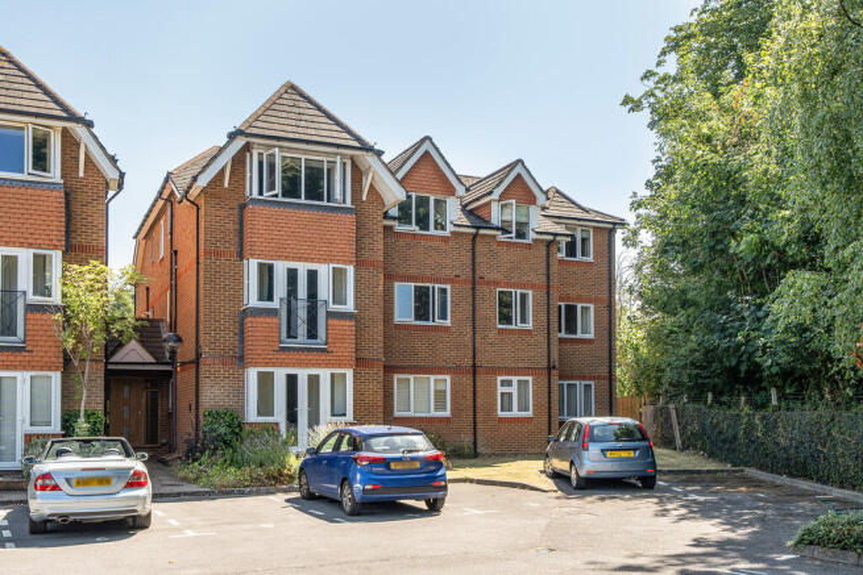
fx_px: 863
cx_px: 432
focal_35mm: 36
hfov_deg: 53.1
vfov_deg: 36.9
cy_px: 288
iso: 400
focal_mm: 24
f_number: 8
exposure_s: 1/320
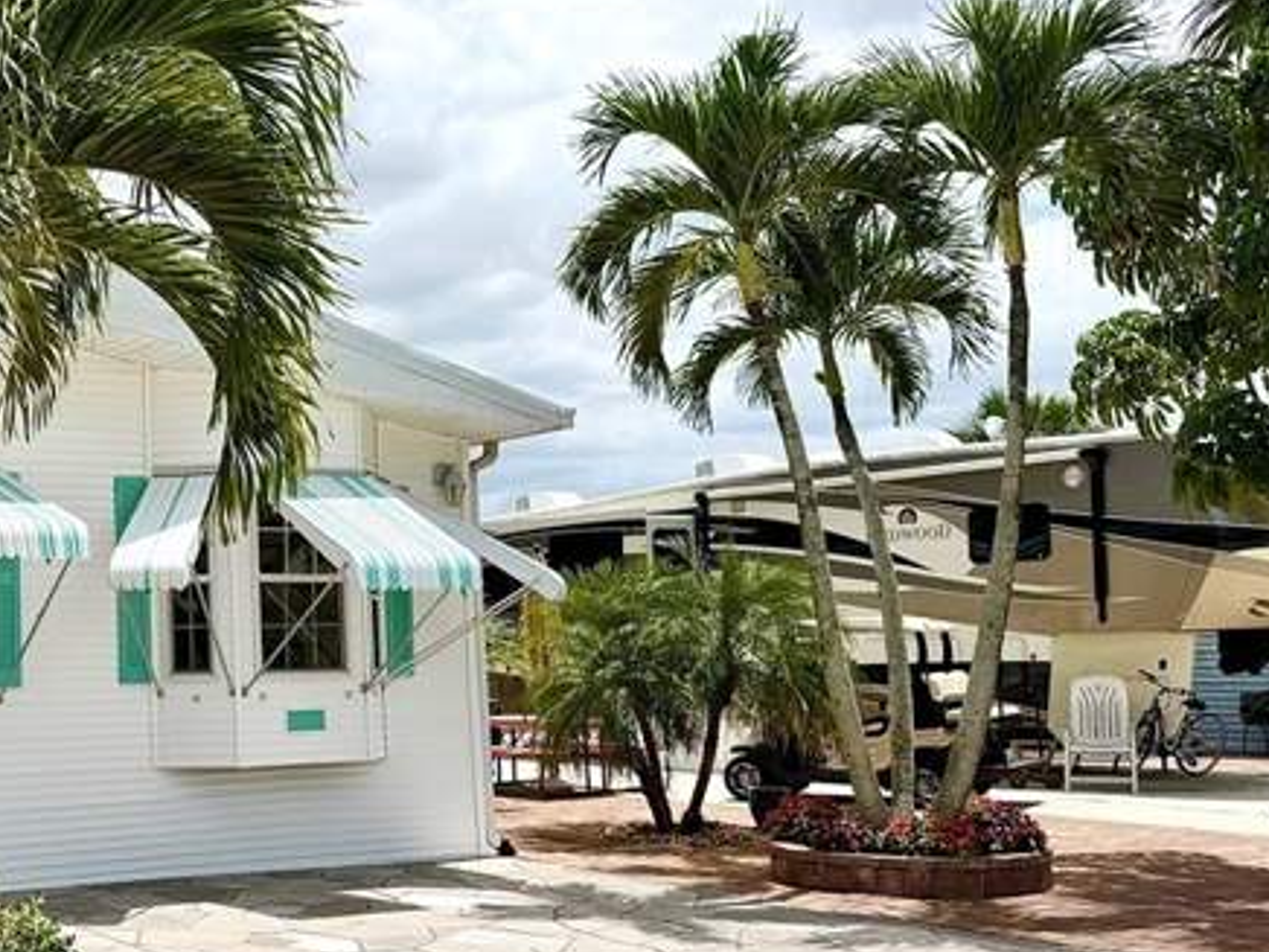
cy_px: 558
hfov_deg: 39.9
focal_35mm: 44
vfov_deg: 32.8
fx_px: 1613
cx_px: 134
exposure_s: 1/10309
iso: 80
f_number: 1.78
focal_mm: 6.76
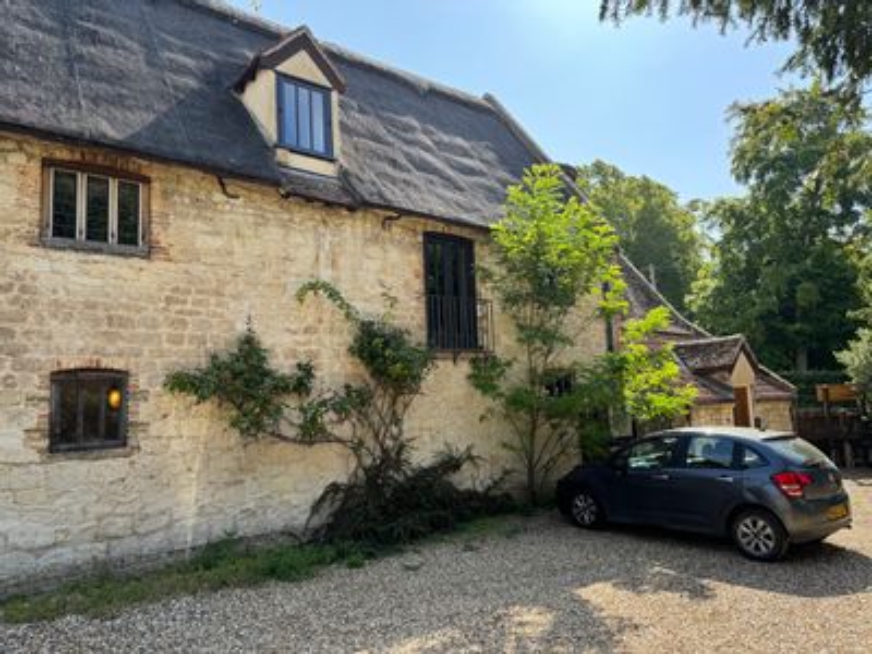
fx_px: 605
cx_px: 436
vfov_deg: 56.8
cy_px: 327
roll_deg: +2.1
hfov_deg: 71.6
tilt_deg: +6.5
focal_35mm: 24
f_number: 1.78
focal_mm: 6.76
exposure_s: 1/912
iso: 80
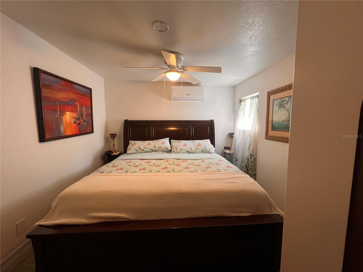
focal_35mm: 13
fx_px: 136
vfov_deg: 89.9
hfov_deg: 106.2
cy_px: 136
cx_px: 182
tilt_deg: -5.9
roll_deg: +0.4
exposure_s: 1/120
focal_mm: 1.57
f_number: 1.8
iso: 200
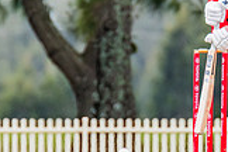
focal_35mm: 2193
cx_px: 253
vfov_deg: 0.6
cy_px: 53
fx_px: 13888
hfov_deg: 0.9
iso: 800
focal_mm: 600
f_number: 9
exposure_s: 1/1250
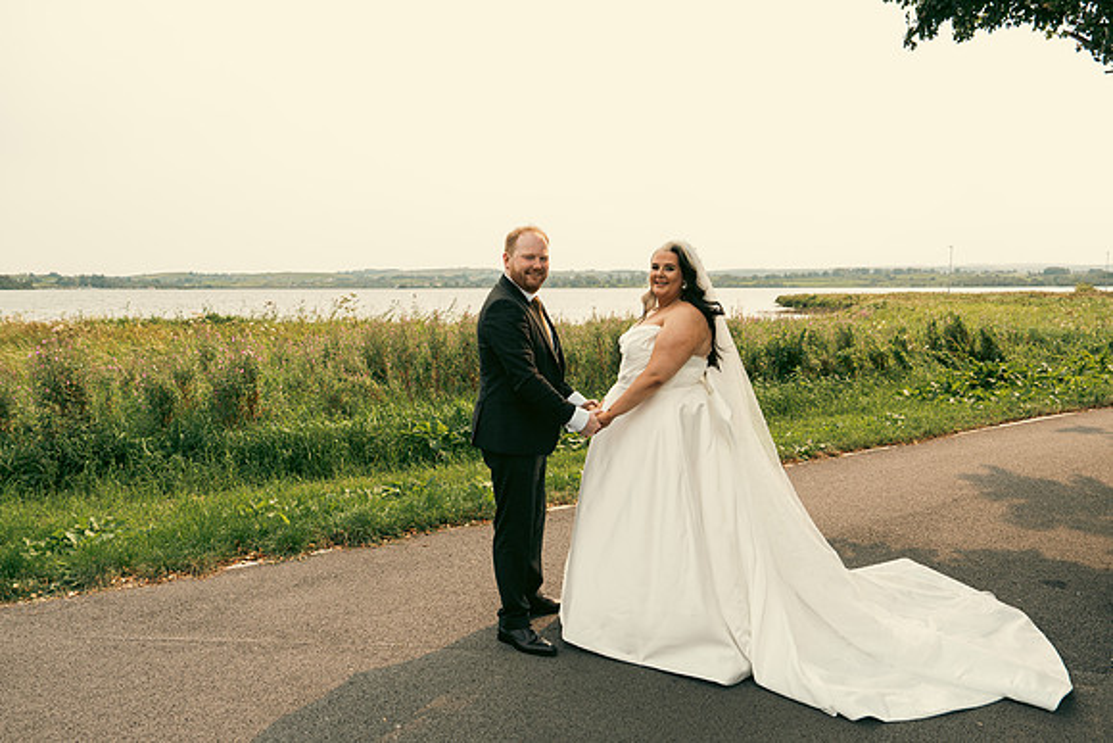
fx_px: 790
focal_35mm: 26
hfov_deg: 70.3
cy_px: 373
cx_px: 559
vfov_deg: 50.4
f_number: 3.5
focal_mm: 24
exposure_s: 1/320
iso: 125
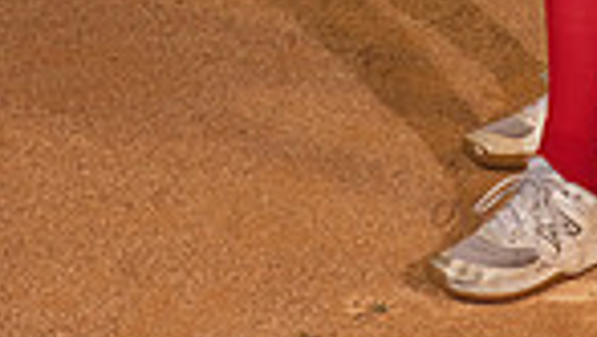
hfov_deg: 11.5
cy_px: -508
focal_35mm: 186
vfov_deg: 6.2
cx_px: 544
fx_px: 2947
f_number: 6.3
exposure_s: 1/500
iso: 1000
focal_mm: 58
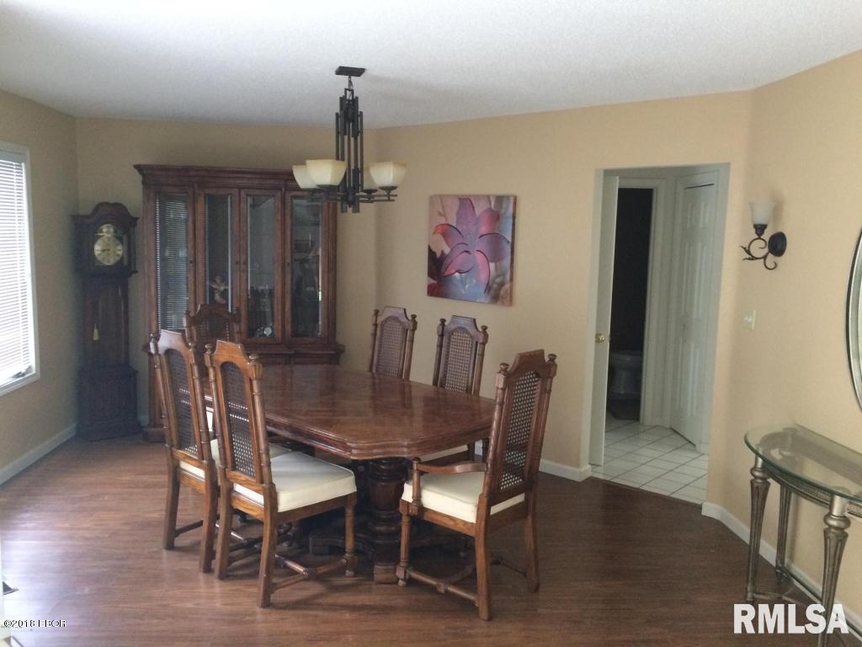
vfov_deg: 48.2
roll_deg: -1.1
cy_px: 324
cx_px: 431
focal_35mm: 29
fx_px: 722
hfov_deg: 61.7
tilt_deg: -5.7
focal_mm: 4.15
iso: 320
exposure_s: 1/24
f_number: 2.2
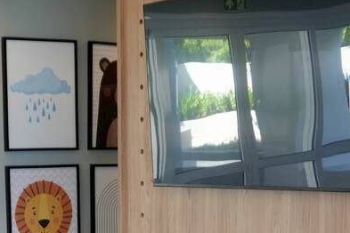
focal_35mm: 99
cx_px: 97
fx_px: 962
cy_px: 386
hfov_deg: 20.5
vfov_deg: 12.8
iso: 1000
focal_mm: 16
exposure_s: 1/160
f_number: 4
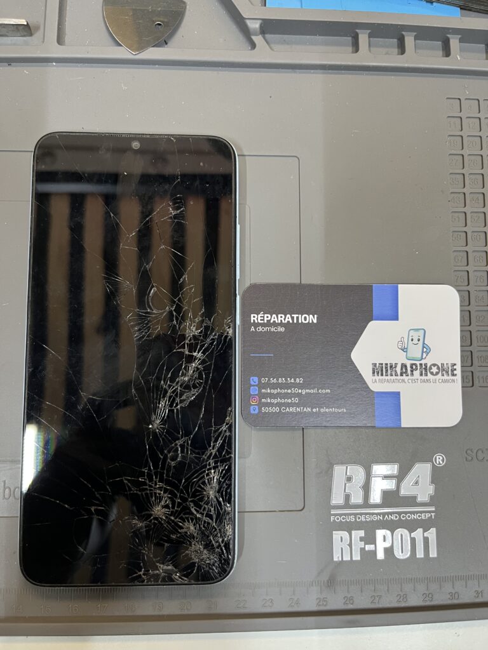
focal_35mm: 26
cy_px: 325
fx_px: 489
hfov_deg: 53.1
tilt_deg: -84.1
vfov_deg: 67.3
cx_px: 244
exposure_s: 1/50
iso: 200
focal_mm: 5.1
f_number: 1.6
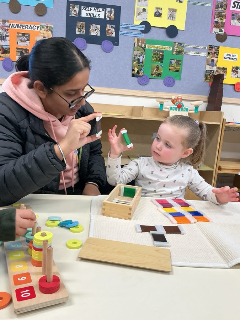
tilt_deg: -11.6
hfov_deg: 48.2
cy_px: 160
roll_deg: -3.7
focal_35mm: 29
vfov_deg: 61.7
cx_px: 120
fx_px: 268
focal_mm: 3
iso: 64
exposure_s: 1/60
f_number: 1.8
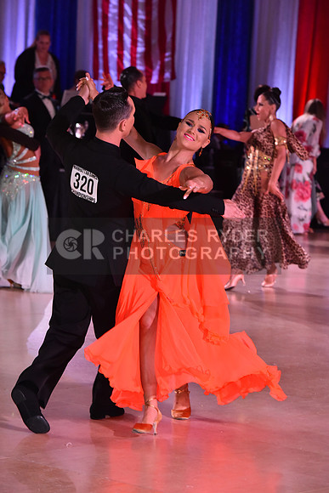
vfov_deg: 14.2
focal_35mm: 145
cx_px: 164
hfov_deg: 9.5
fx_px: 1986
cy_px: 246
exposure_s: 1/320
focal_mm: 145
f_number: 6.3
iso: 2500
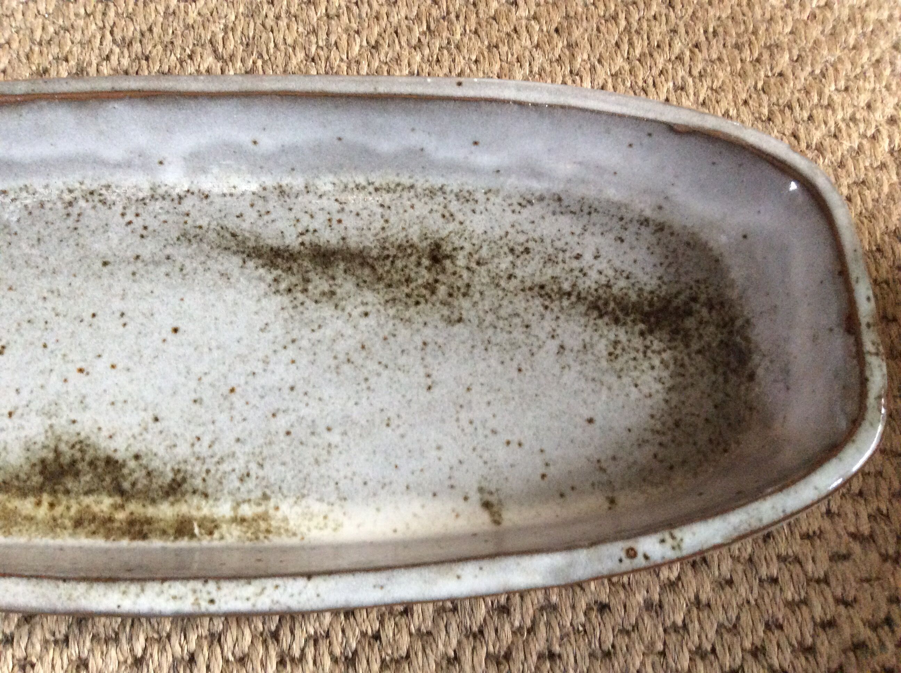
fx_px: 832
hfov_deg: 56.9
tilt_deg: -71.5
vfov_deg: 44.1
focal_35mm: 32
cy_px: 336
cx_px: 450
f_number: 2.4
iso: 250
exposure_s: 1/20
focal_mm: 3.3
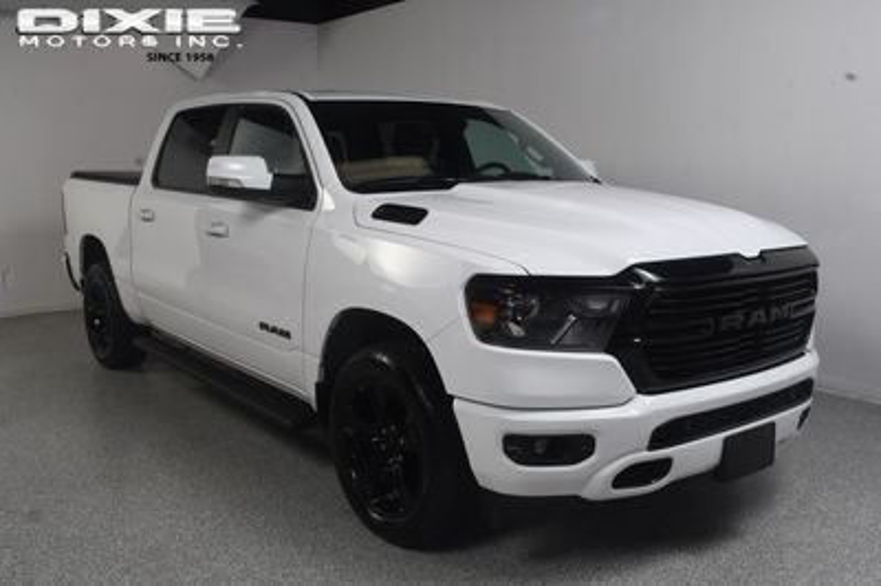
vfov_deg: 38.8
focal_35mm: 34
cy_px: 293
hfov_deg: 55.8
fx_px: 831
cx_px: 440
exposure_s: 1/160
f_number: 13
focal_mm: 23
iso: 100
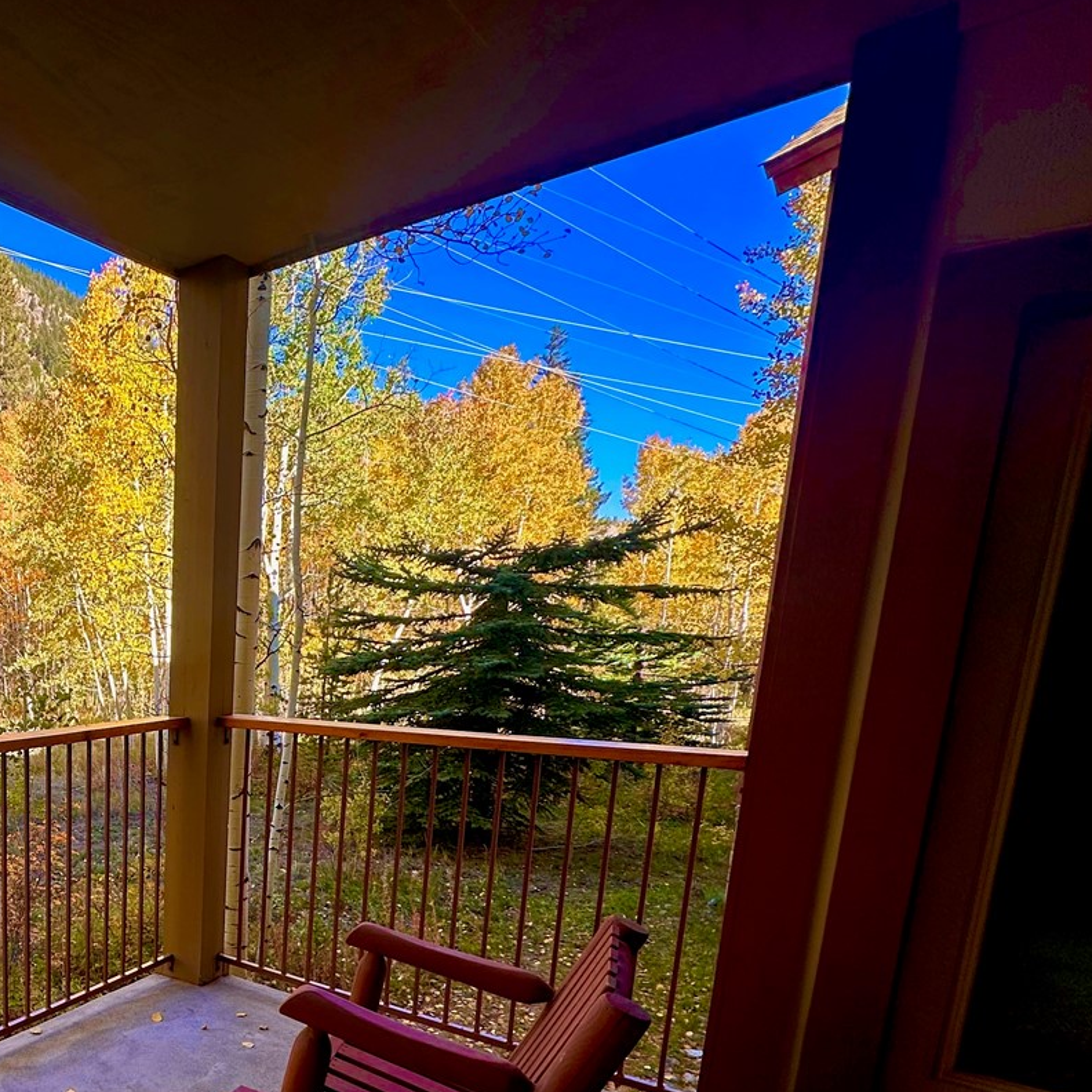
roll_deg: +0.1
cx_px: 37
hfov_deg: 52.2
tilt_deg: -10.3
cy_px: 798
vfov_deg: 60.0
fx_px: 892
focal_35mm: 25
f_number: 2.2
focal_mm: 2.22
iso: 40
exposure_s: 1/241
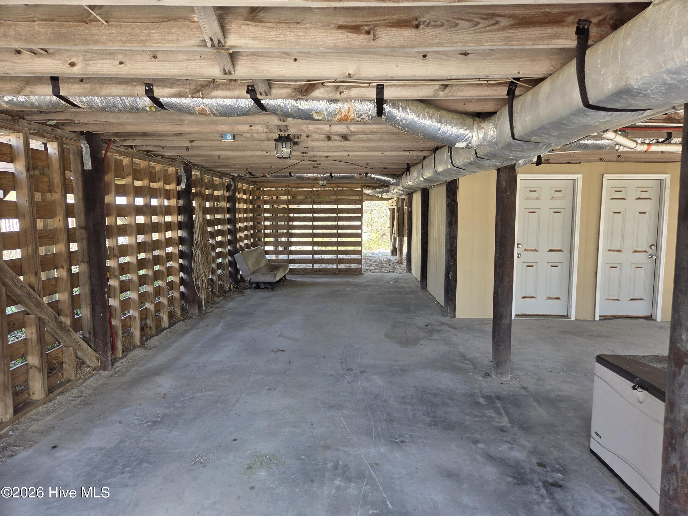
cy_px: 258
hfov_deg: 73.9
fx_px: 457
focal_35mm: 23
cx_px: 344
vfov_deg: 58.9
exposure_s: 1/180
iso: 64
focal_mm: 5.4
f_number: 1.8
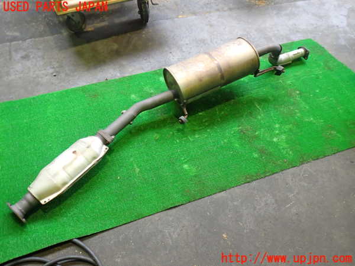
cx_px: 178
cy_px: 133
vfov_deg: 46.8
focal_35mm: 30
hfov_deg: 60.0
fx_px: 308
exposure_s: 1/30
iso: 400
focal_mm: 5.4
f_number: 2.3
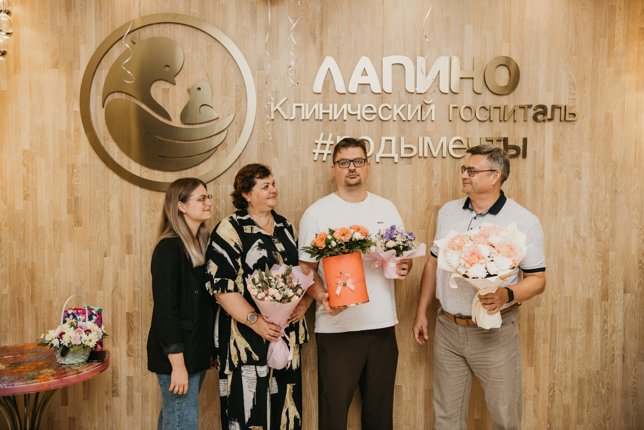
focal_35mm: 35
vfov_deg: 37.4
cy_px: 215
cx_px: 322
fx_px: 635
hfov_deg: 53.8
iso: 200
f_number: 4
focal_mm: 35
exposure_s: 1/160
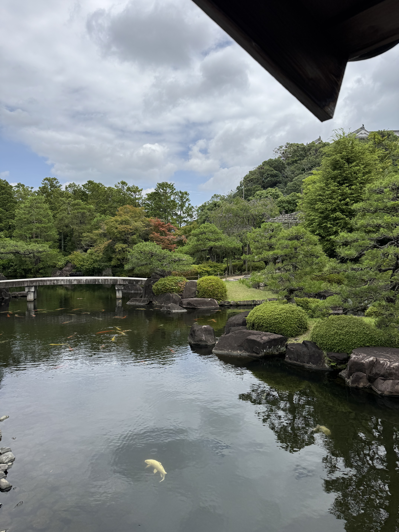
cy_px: 266
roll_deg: -0.1
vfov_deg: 71.6
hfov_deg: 56.8
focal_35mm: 24
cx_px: 200
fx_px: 369
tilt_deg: -3.0
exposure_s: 1/5814
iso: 80
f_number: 1.78
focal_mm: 6.76
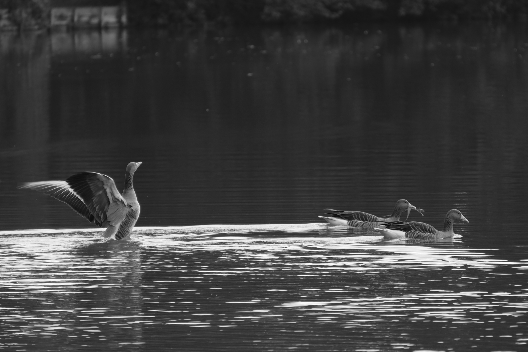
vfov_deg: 4.6
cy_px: 176
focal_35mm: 300
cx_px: 264
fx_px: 4400
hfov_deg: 6.9
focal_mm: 200
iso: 200
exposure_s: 1/250
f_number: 4.8
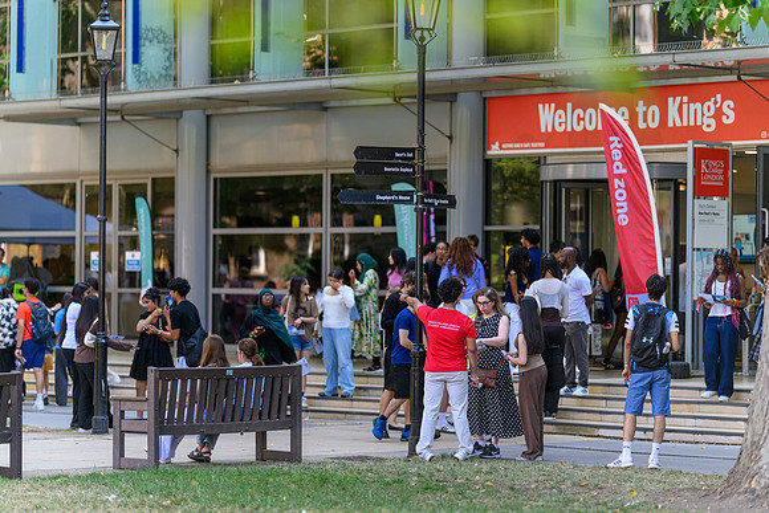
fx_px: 2885
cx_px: 384
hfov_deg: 15.2
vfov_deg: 10.2
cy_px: 256
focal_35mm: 135
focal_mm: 135
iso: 900
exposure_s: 1/2000
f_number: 1.8
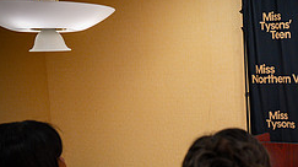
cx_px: 323
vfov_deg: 19.8
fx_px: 474
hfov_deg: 31.3
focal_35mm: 60
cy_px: 133
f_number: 2.8
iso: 800
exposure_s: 1/125
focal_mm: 24
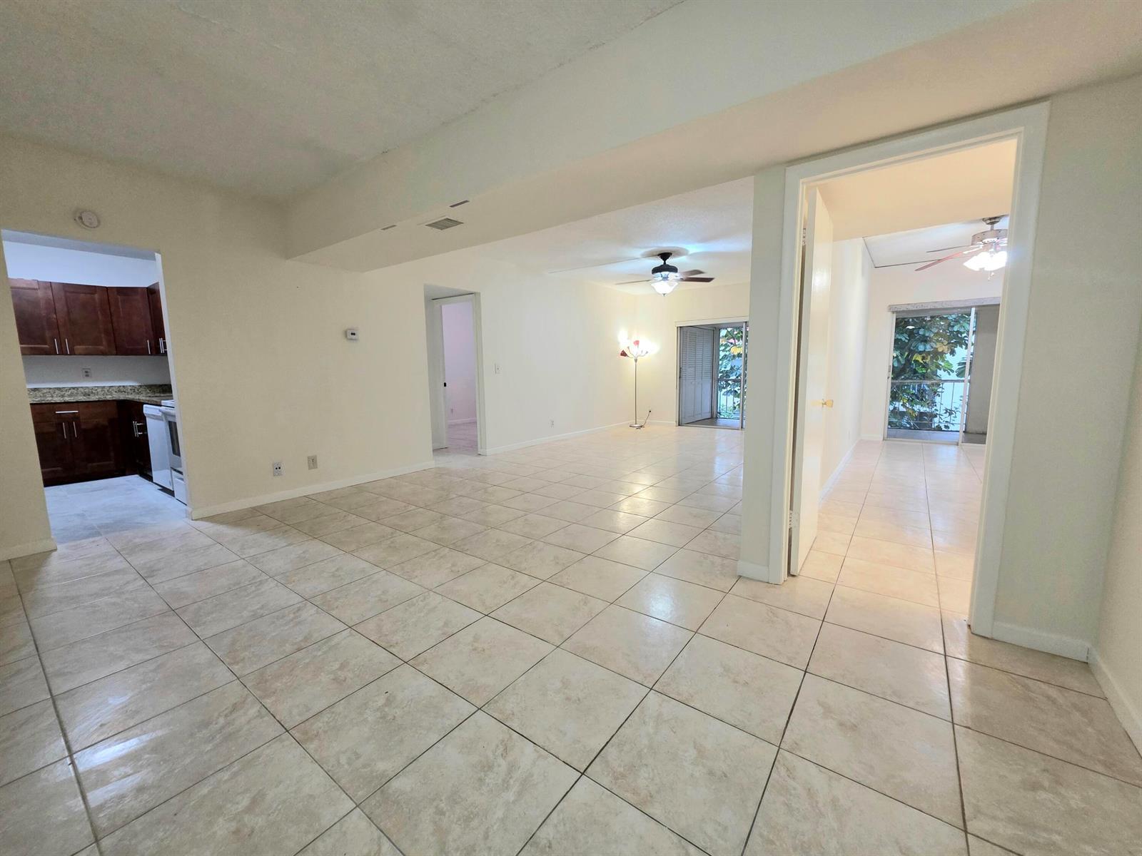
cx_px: 571
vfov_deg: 89.9
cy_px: 428
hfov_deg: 106.2
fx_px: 429
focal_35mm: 13
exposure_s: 1/60.2
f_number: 1.9
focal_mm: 2.2
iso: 320
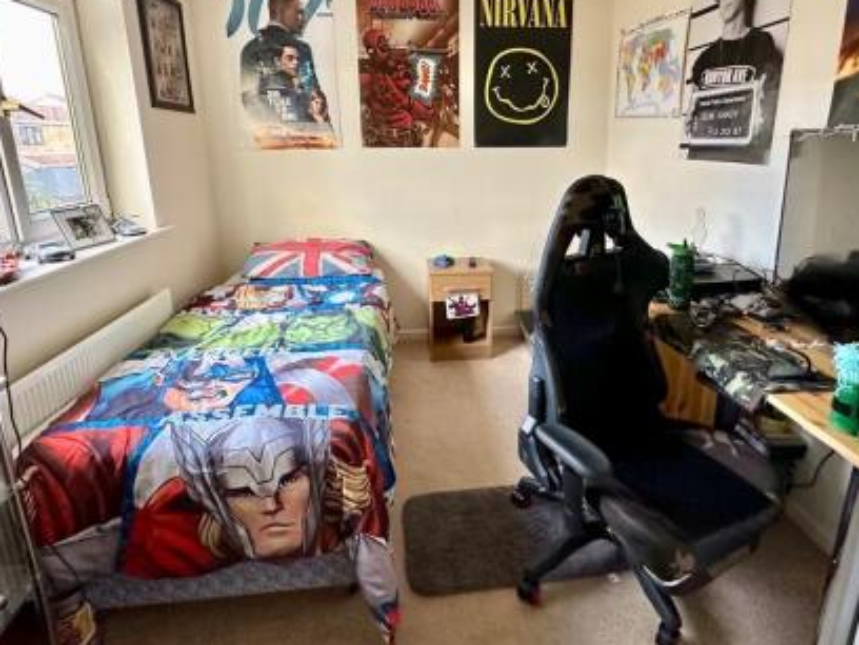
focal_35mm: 20
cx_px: 454
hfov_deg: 81.7
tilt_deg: -14.4
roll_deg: +0.4
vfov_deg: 65.5
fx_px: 496
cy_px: 265
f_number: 2.2
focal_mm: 2.22
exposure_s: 1/82
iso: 320
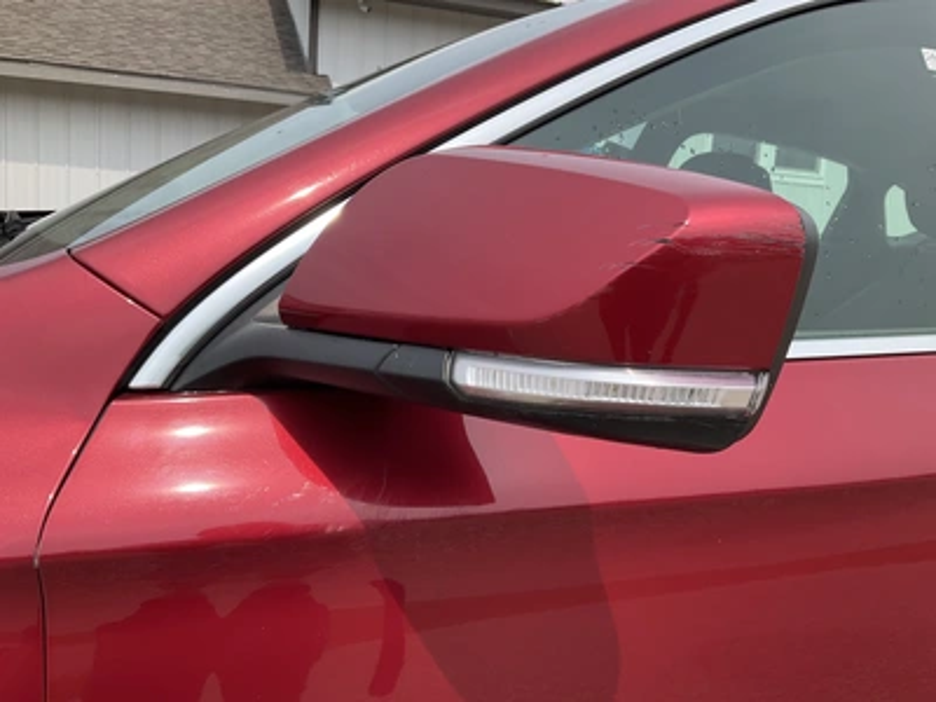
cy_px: 351
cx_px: 468
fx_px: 784
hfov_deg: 61.7
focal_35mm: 29
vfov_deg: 48.2
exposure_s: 1/1311
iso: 25
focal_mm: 3
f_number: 1.8
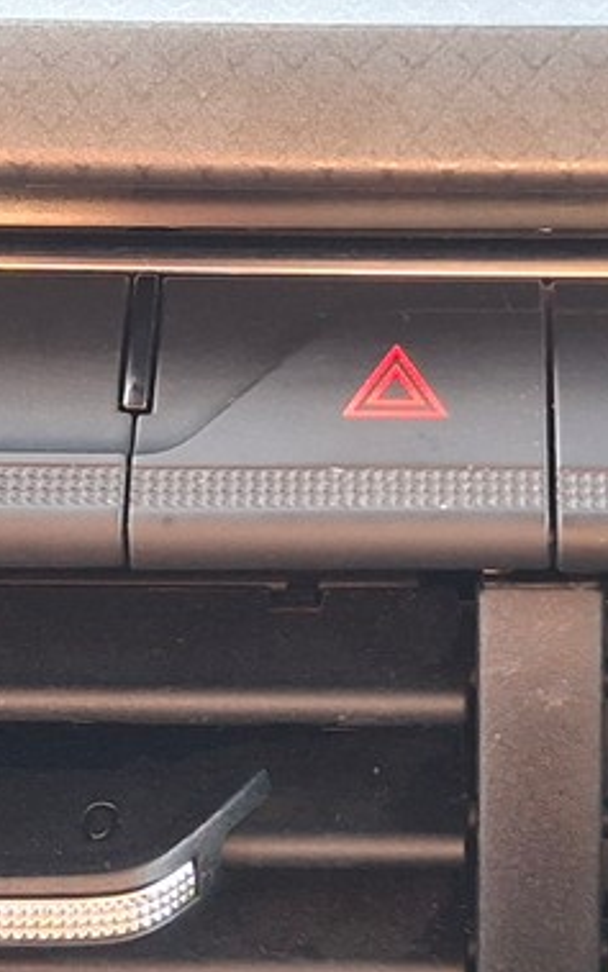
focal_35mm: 112
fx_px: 2968
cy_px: 482
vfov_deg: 18.6
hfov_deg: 11.6
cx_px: 518
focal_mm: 4.69
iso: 160
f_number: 1.8
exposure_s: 1/100
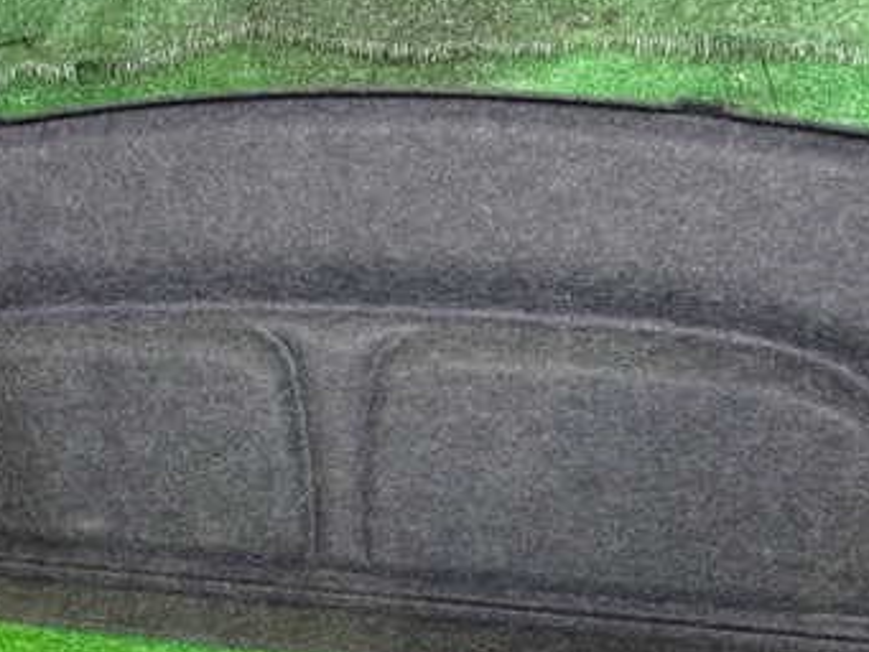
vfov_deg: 32.8
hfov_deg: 42.9
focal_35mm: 44
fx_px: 1105
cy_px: 392
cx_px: 420
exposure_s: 1/30
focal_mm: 4.5
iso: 800
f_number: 2
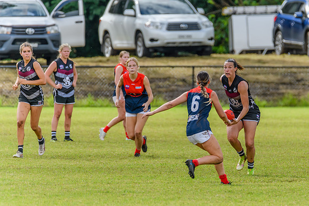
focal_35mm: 667
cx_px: 223
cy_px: 104
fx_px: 5727
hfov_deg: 3.1
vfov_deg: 2.1
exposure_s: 1/2000
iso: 1000
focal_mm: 460
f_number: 6.3
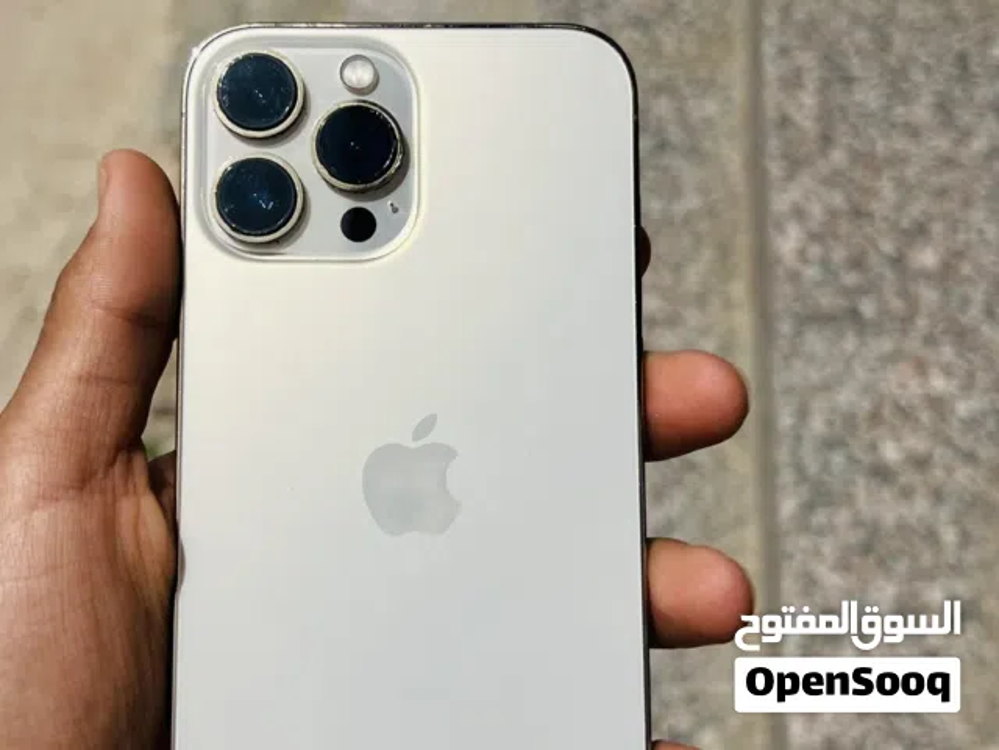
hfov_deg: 67.3
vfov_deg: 53.1
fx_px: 750
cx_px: 500
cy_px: 375
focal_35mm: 26
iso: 40
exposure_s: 1/16393
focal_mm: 5.7
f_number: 1.5
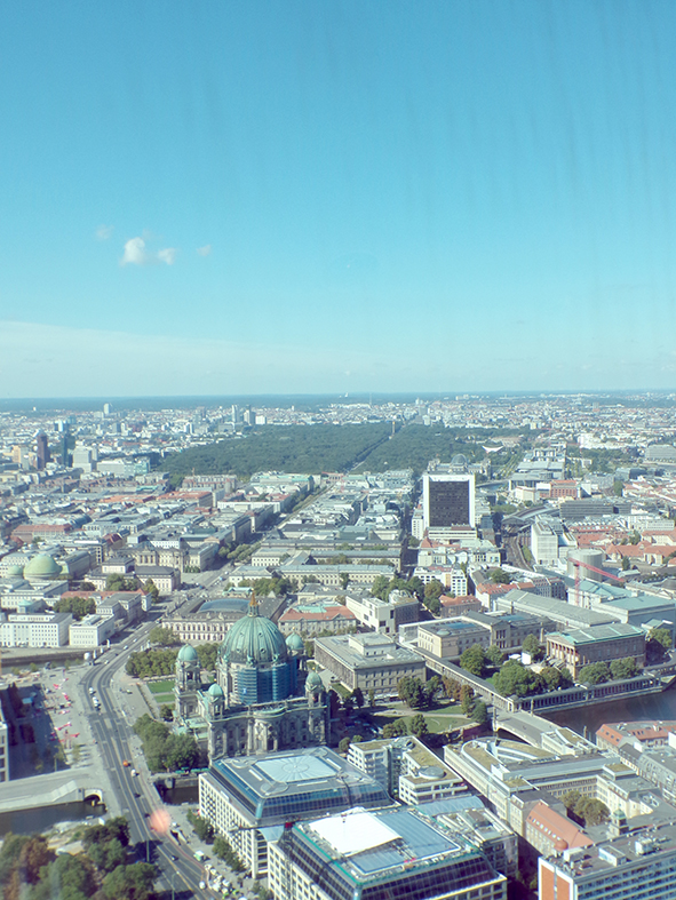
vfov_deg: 50.1
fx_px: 963
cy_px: 450
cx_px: 338
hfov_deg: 38.7
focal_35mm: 37
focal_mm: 6.6
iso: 100
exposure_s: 1/160
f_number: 4.9
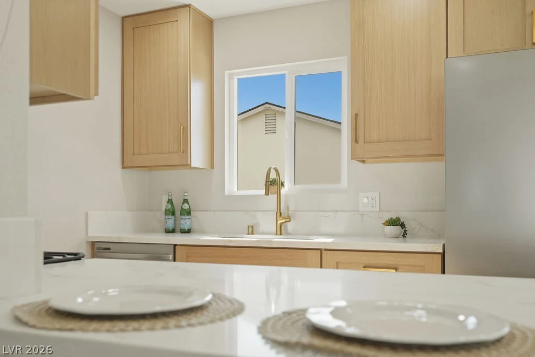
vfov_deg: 37.9
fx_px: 520
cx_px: 268
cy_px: 178
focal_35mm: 35
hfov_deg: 54.4
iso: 800
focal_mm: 35
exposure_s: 1/200
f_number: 4.5
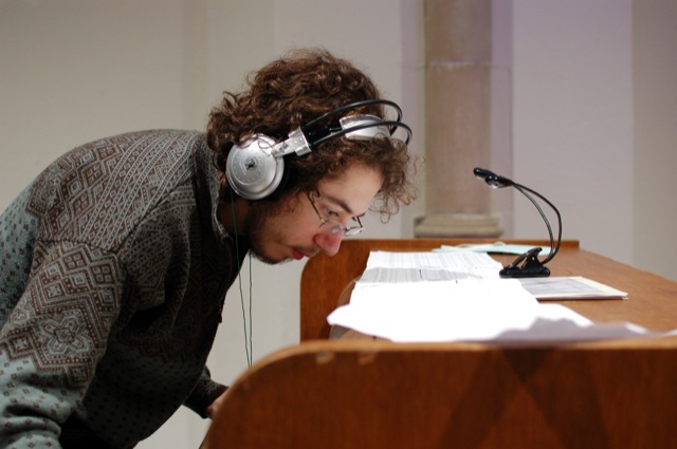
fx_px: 986
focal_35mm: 52
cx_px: 338
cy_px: 224
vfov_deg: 25.7
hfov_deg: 37.9
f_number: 3.2
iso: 800
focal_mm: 35
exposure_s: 1/40
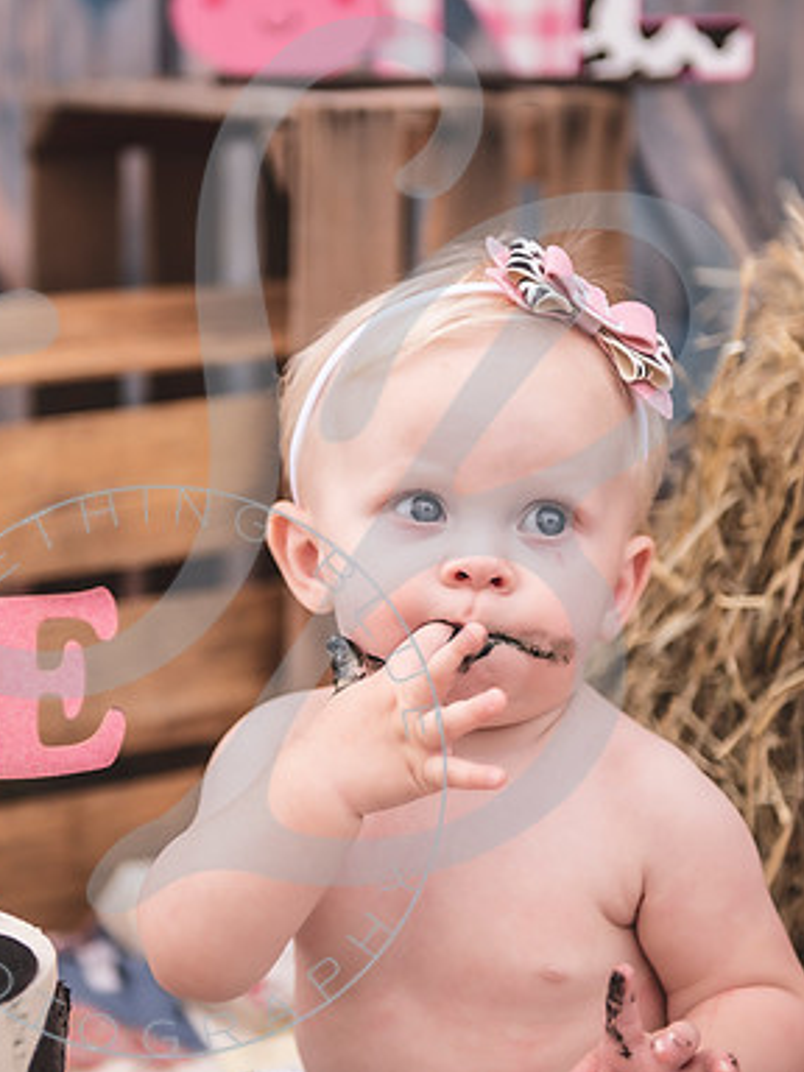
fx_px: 2787
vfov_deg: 21.8
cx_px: 299
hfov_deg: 16.4
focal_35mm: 90
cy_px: 537
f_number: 2.8
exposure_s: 1/400
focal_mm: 62
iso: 100
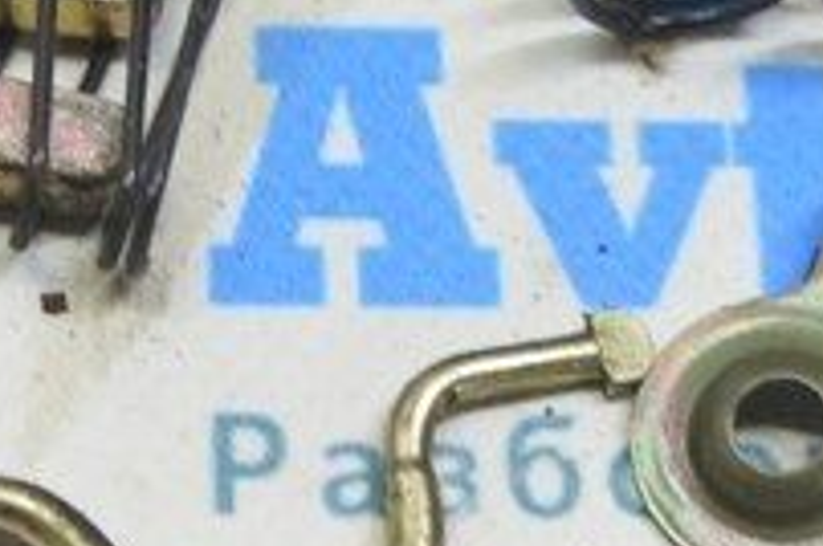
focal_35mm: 221
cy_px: 255
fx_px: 5034
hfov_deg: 9.3
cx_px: 106
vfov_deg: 6.2
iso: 400
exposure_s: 1/20
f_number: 5.6
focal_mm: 29
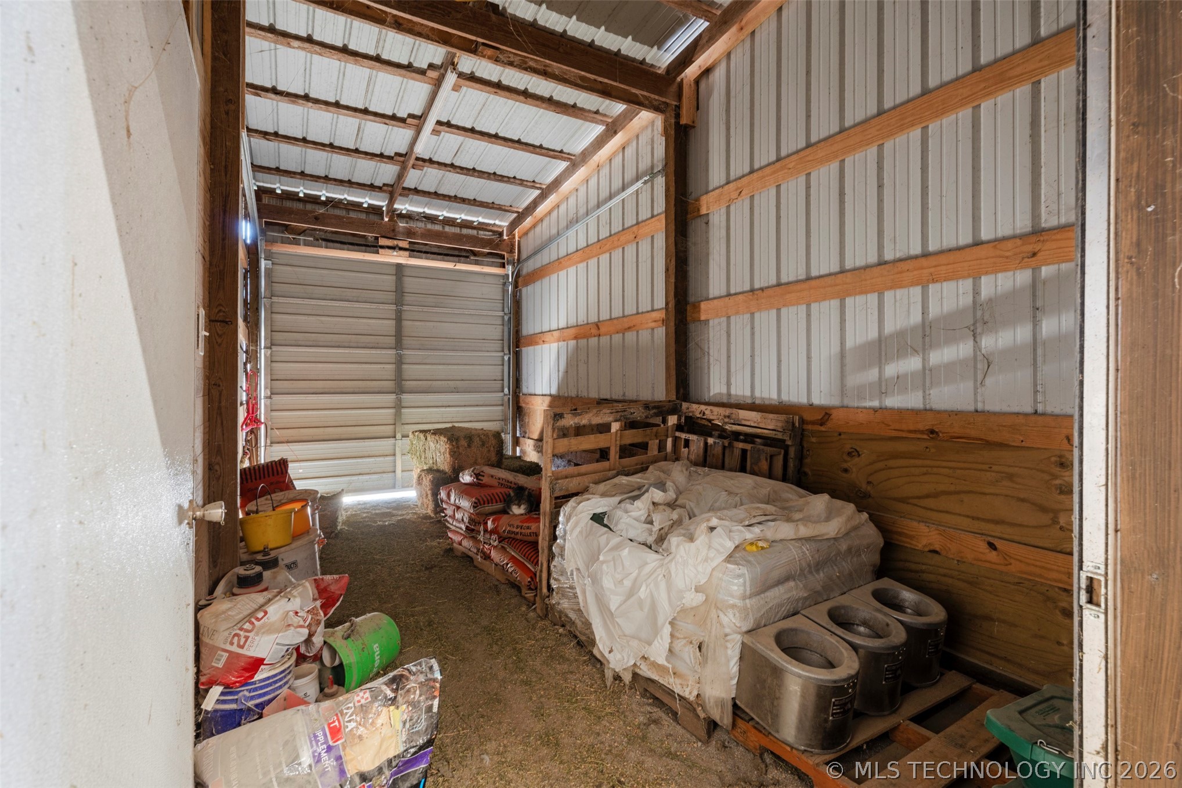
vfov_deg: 73.7
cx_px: 591
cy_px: 394
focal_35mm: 16
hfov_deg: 96.7
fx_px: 525
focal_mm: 16
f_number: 8
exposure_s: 6
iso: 125
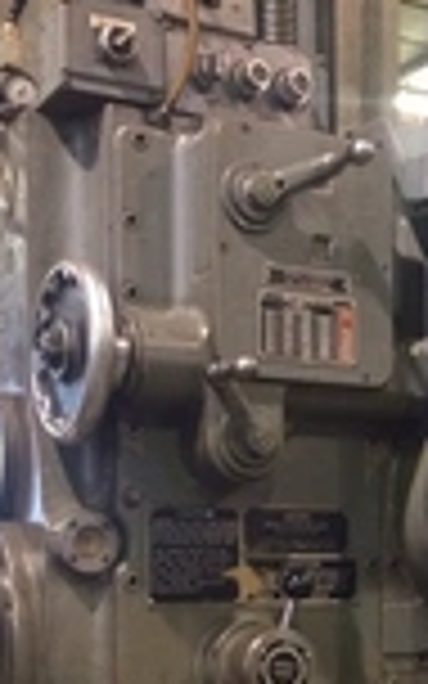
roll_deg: +0.9
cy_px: 576
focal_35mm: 81
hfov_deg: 15.7
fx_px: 1512
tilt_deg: -0.6
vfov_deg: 25.0
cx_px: 455
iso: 250
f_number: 2.2
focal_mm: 4.15
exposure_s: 1/30
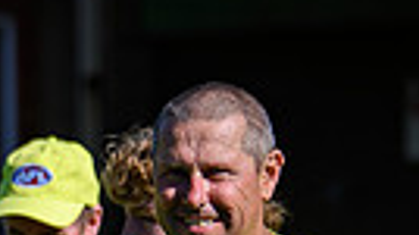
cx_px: -464
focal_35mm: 941
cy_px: 508
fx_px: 10442
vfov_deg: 1.3
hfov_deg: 2.3
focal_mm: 116
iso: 110
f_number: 2.8
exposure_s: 1/2500
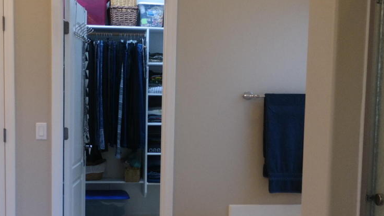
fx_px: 499
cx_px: 151
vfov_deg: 24.4
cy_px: 140
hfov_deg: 41.9
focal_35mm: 49
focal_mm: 20
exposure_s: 1/40
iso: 400
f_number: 3.5
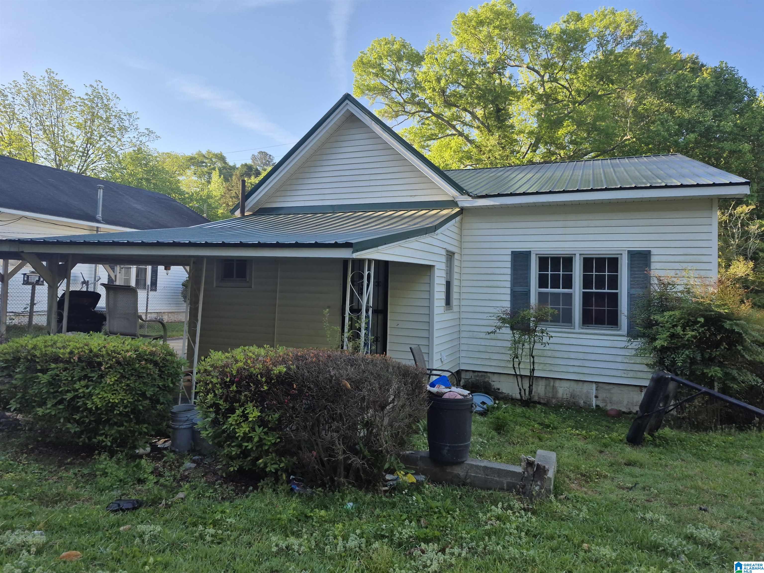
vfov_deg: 58.9
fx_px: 508
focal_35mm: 23
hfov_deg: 73.9
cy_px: 286
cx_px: 382
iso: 25
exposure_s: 1/860
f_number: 1.8
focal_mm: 5.4
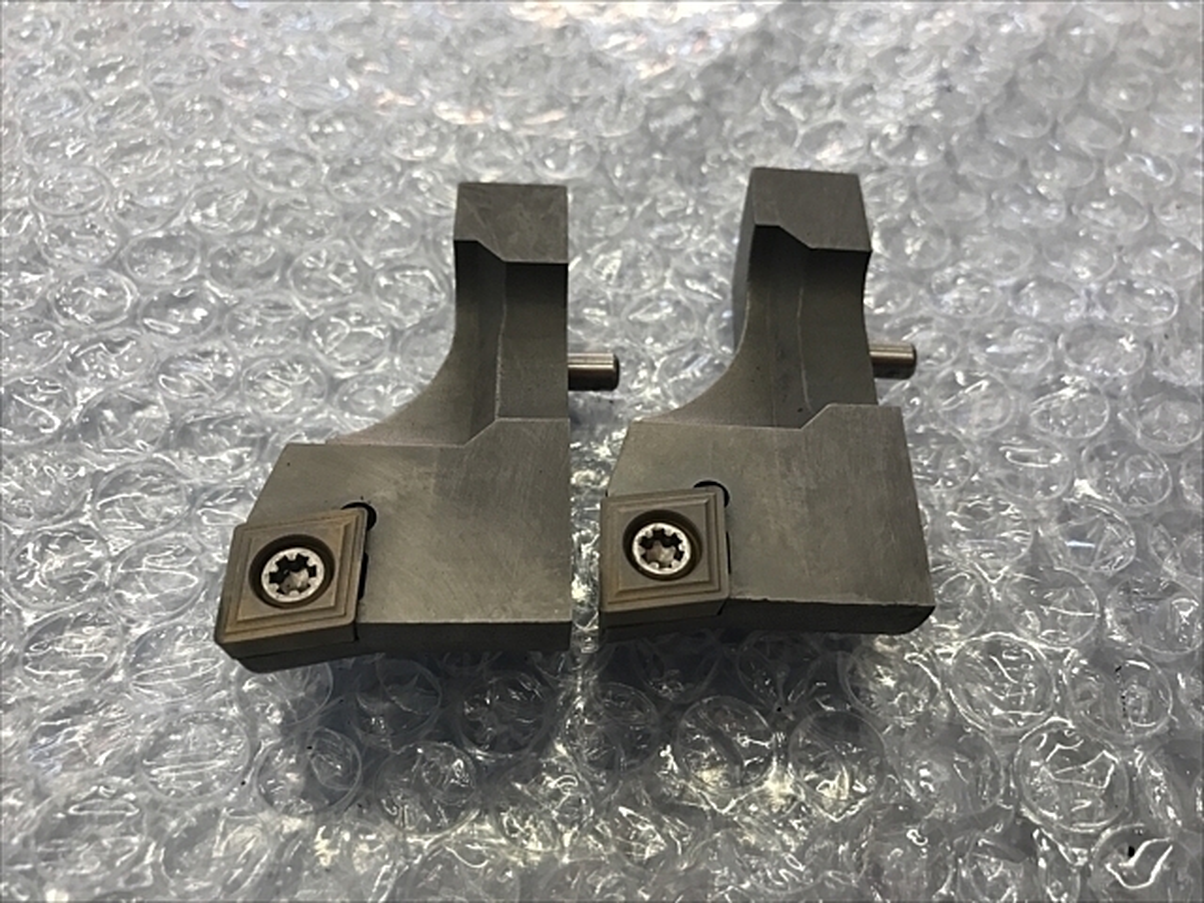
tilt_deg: -54.8
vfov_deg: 49.7
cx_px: 602
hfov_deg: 63.4
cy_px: 452
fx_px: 974
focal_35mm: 28
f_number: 1.8
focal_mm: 3.99
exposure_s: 1/40
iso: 25
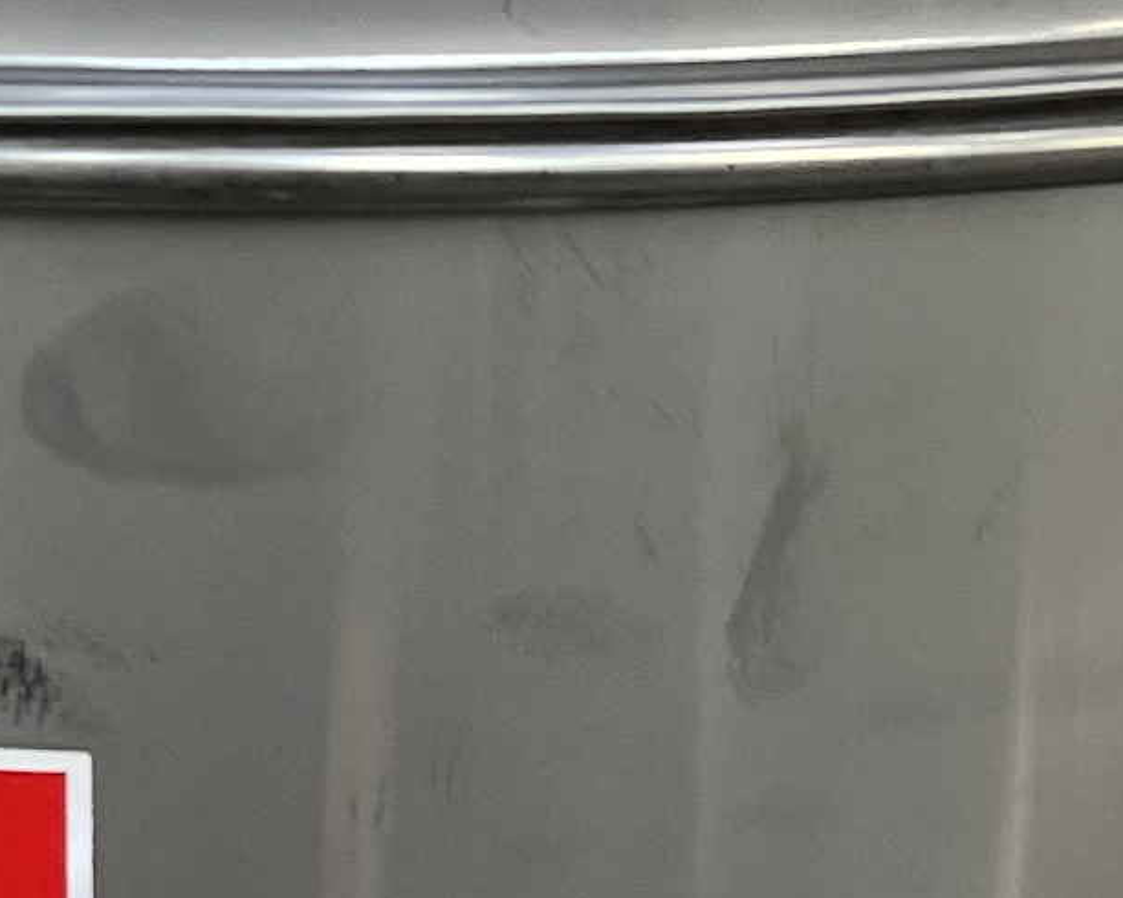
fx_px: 5549
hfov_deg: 11.5
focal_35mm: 167
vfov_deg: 9.1
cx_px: 224
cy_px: 1200
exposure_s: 1/121
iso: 40
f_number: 1.5
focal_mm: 5.7
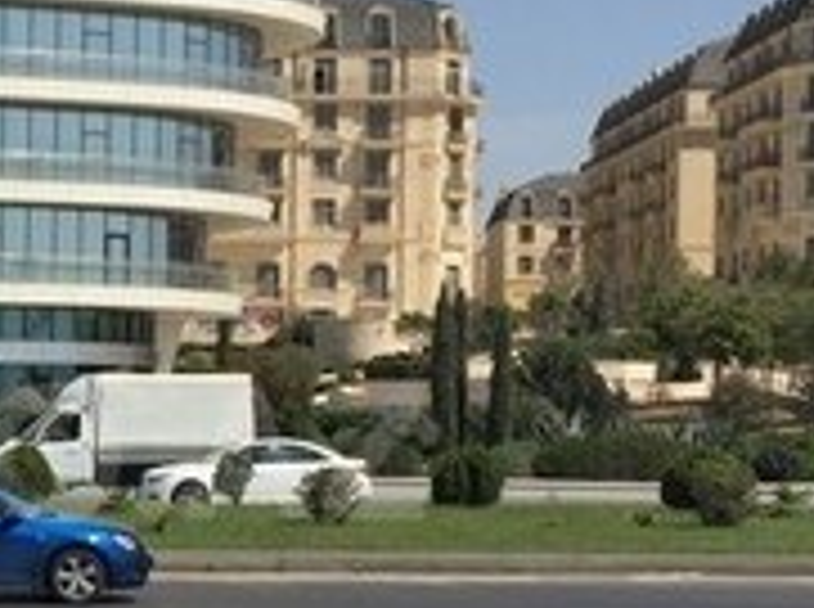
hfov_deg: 18.0
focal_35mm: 106
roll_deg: -0.7
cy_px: 453
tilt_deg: -0.6
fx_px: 2488
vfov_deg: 13.9
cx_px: -36
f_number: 2.2
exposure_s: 1/3597
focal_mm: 4.15
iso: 32
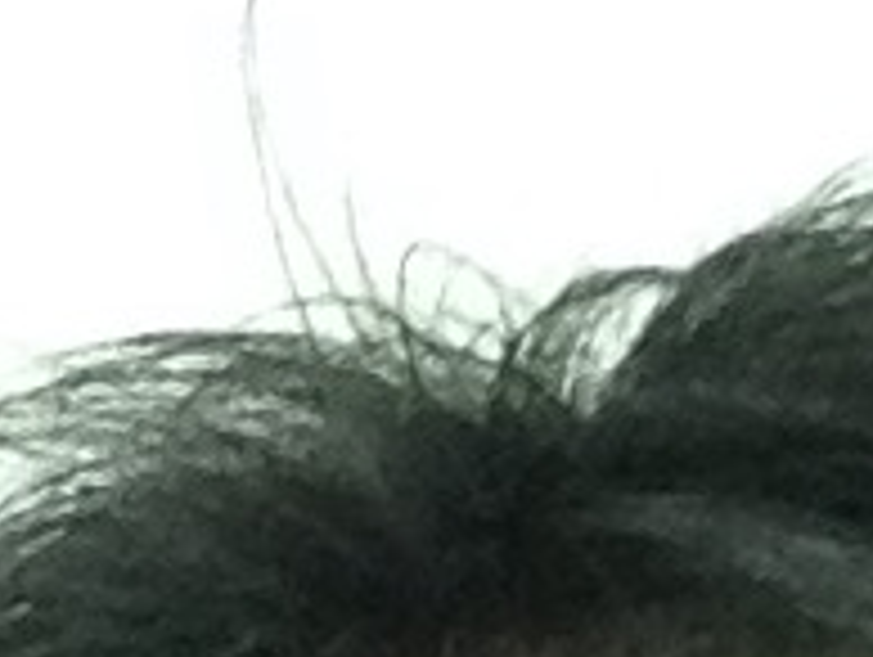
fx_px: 2727
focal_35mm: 108
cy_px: 958
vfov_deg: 13.1
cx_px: 801
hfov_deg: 17.9
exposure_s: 1/30
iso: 200
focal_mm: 2.18
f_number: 2.4
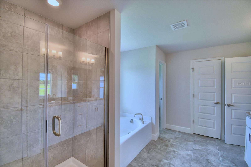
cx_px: 126
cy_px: 84
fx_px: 105
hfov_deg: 100.4
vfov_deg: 77.3
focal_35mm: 15
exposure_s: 1/125
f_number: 4.5
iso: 250
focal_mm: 10
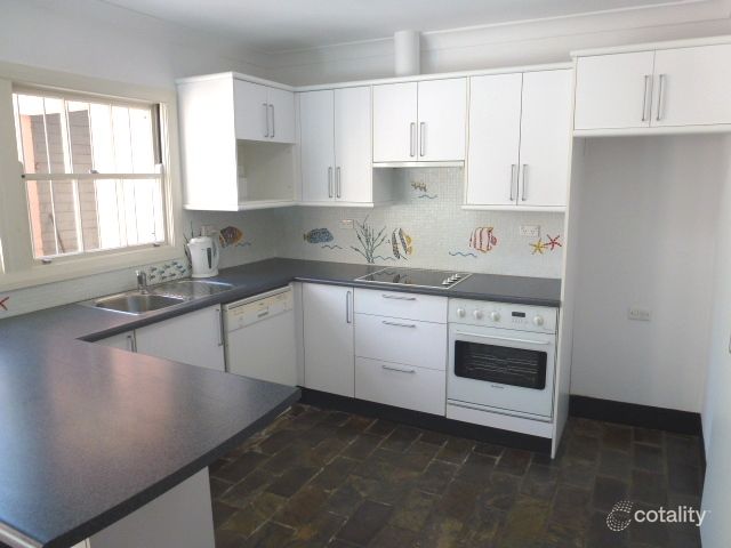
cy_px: 274
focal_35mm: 24
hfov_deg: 71.6
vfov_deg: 56.8
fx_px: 507
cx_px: 366
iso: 125
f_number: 3.3
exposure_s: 1/60
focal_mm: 4.3
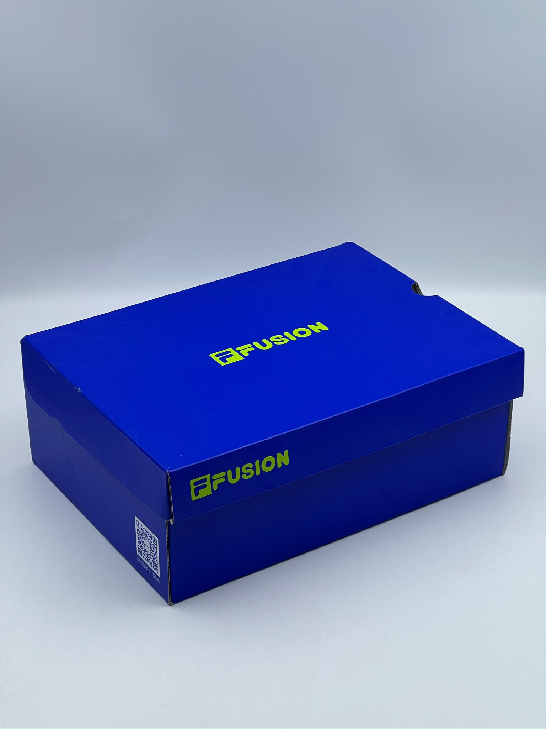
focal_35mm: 77
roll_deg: +0.1
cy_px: 364
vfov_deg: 25.3
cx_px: 273
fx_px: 1619
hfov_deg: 19.1
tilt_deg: -29.0
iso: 40
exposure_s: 1/99
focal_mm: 9
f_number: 2.8
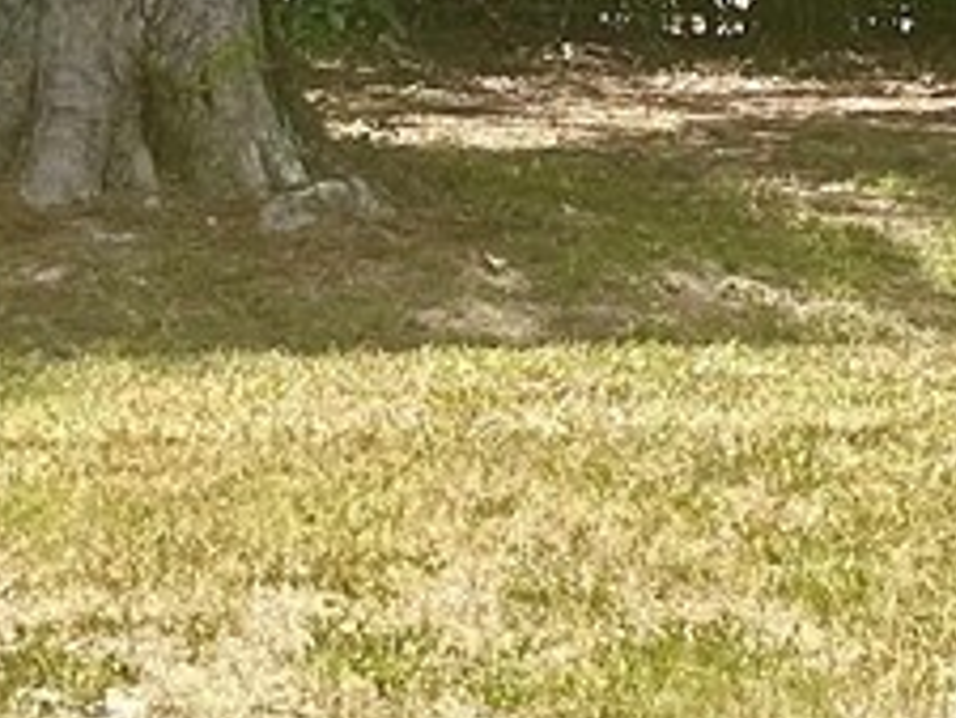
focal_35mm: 185
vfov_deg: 8.0
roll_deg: +0.5
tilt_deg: -6.3
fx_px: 5112
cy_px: 331
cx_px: 693
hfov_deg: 10.7
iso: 50
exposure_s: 1/2353
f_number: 1.5
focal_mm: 5.7
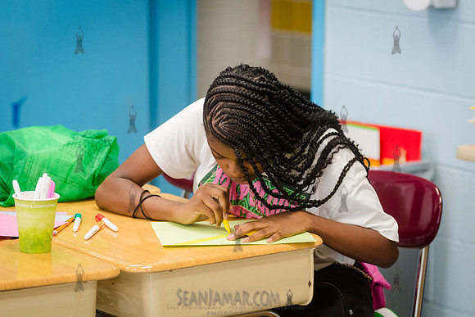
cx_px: 203
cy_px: 177
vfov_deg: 9.4
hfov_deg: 14.0
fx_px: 1938
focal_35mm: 147
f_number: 3.5
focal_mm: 100
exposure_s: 1/160
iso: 1250
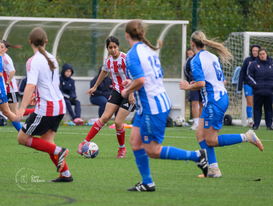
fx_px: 4397
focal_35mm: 556
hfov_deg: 3.6
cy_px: 98
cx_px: 121
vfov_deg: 2.7
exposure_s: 1/1250
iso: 2500
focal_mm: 400
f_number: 5.6
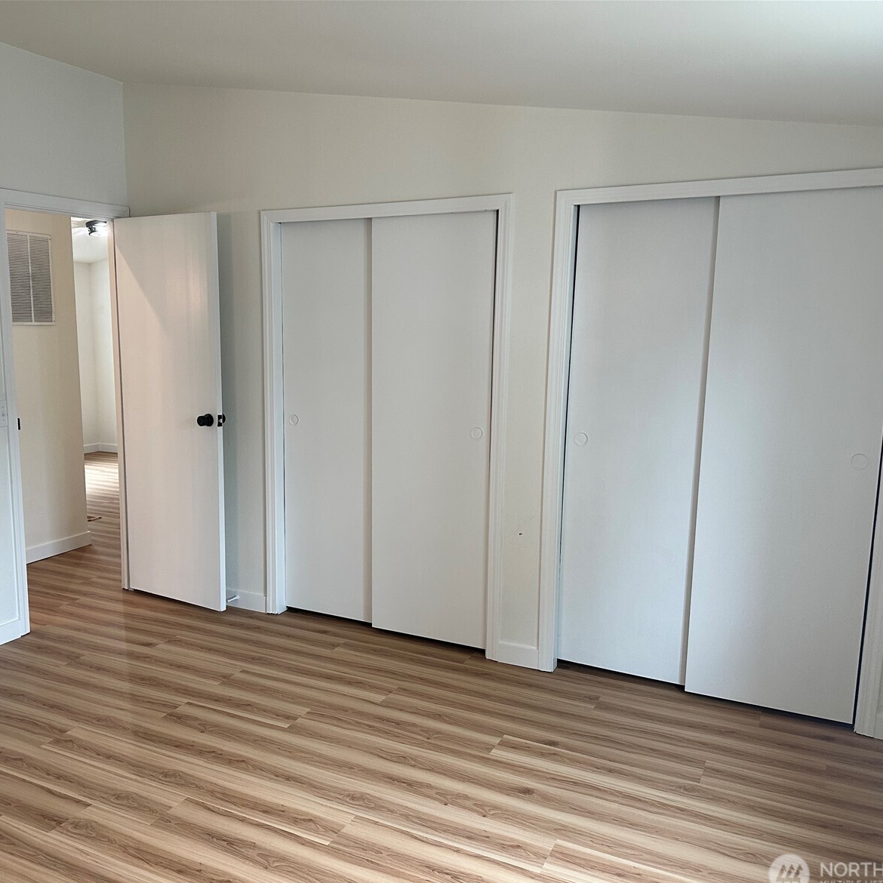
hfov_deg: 55.3
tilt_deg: -10.3
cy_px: 452
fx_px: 837
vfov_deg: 55.6
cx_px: 361
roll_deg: -0.6
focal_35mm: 29
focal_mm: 6.86
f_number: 1.78
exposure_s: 1/120
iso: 160
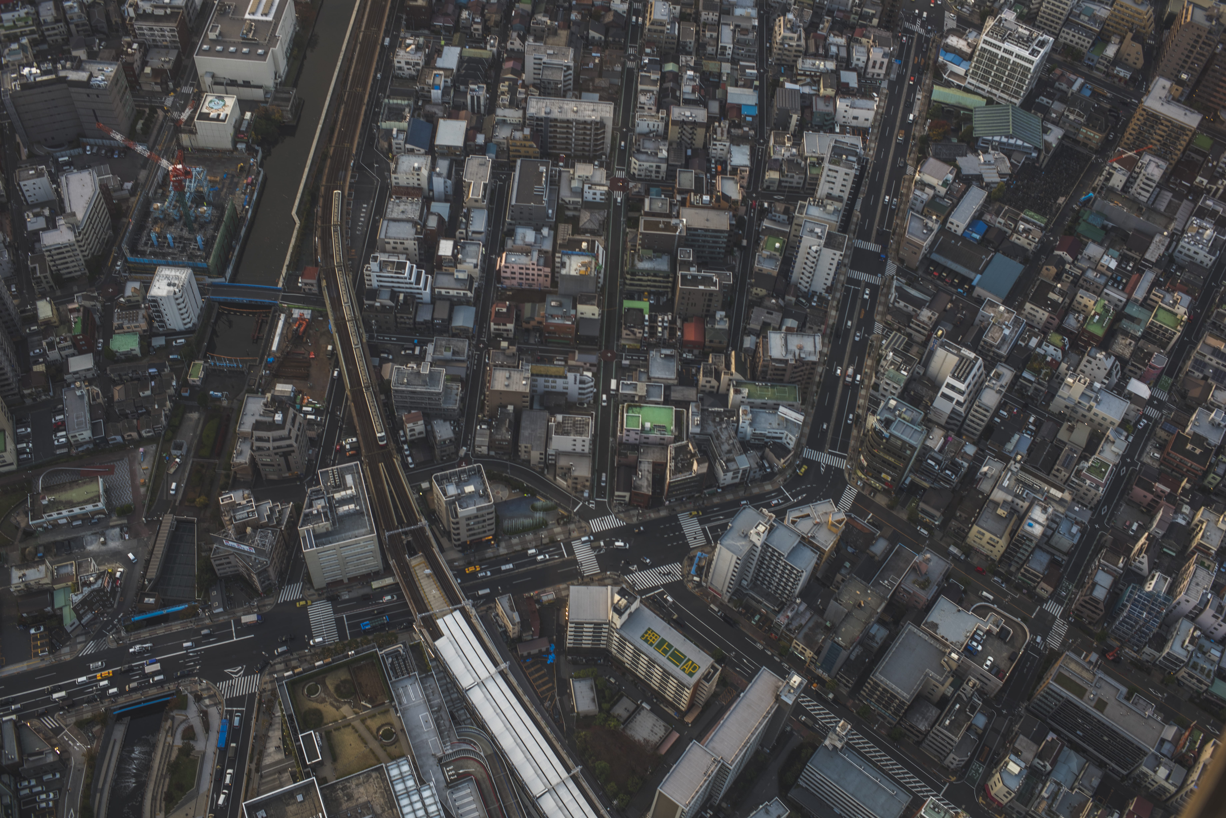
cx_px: 613
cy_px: 409
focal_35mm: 35
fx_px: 1192
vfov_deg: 37.9
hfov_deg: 54.4
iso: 125
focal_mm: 35
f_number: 4
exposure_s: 1/60
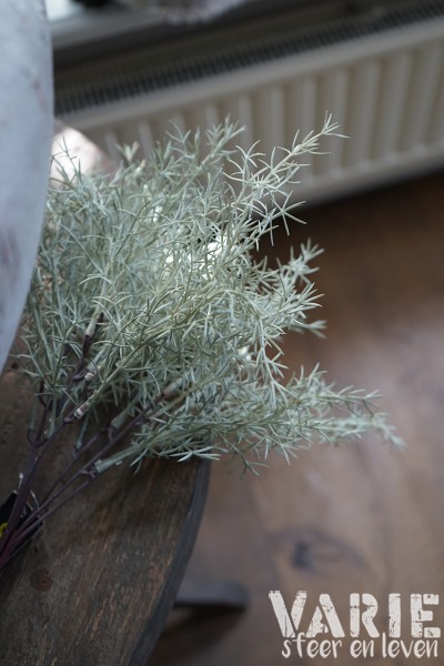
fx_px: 703
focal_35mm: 38
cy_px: 333
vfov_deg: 50.7
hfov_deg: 35.1
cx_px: 222
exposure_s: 1/60
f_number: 4
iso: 800
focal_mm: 38
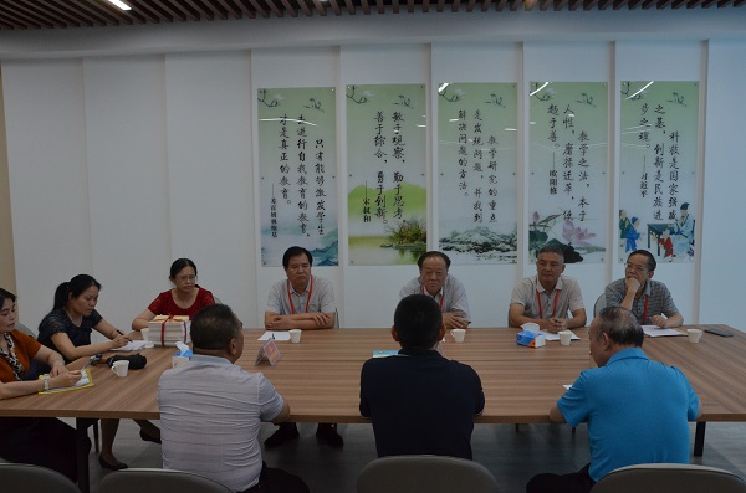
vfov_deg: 47.7
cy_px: 246
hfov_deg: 67.5
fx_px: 558
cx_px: 373
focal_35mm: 27
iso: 1600
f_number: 5.6
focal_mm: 18
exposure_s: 1/125
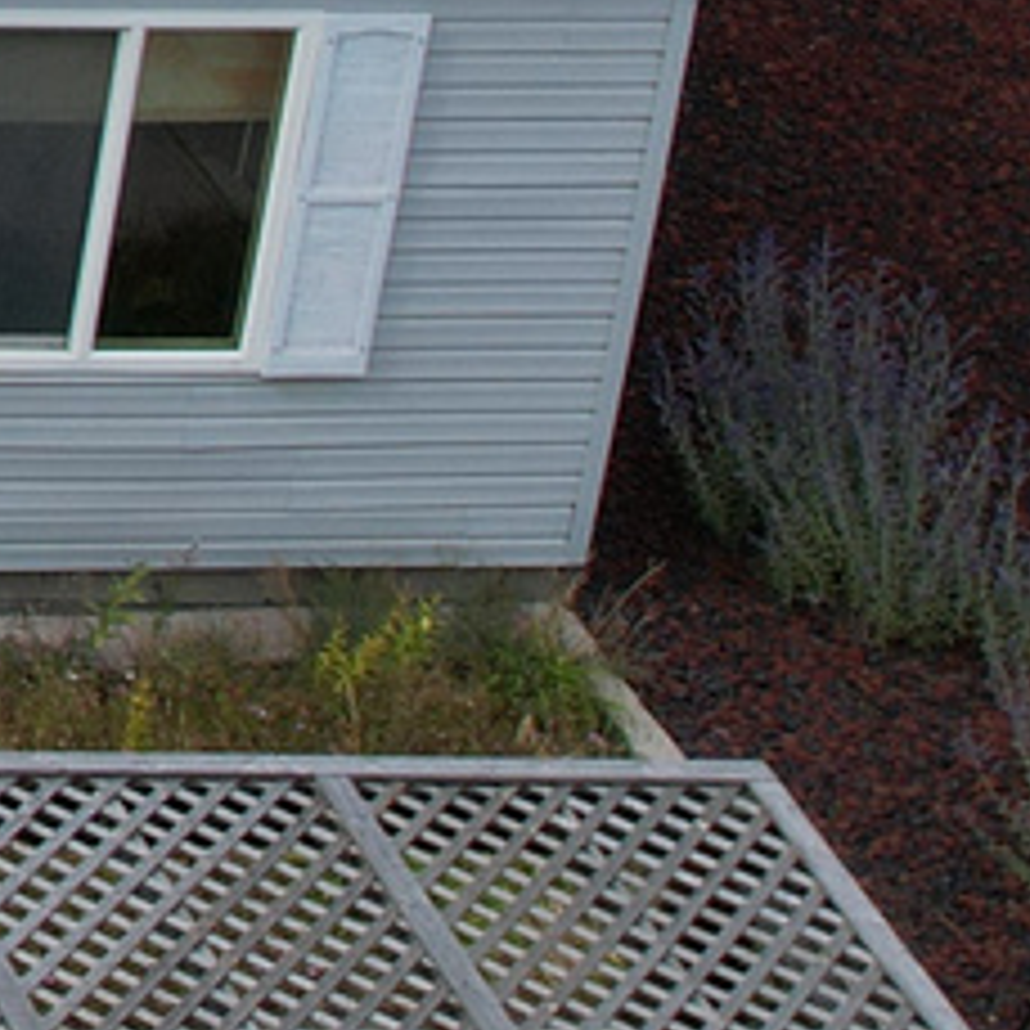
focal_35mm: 167
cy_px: -1041
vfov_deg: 9.7
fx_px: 5622
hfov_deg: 8.4
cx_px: -2267
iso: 110
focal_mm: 8.38
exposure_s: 1/2000
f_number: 2.8
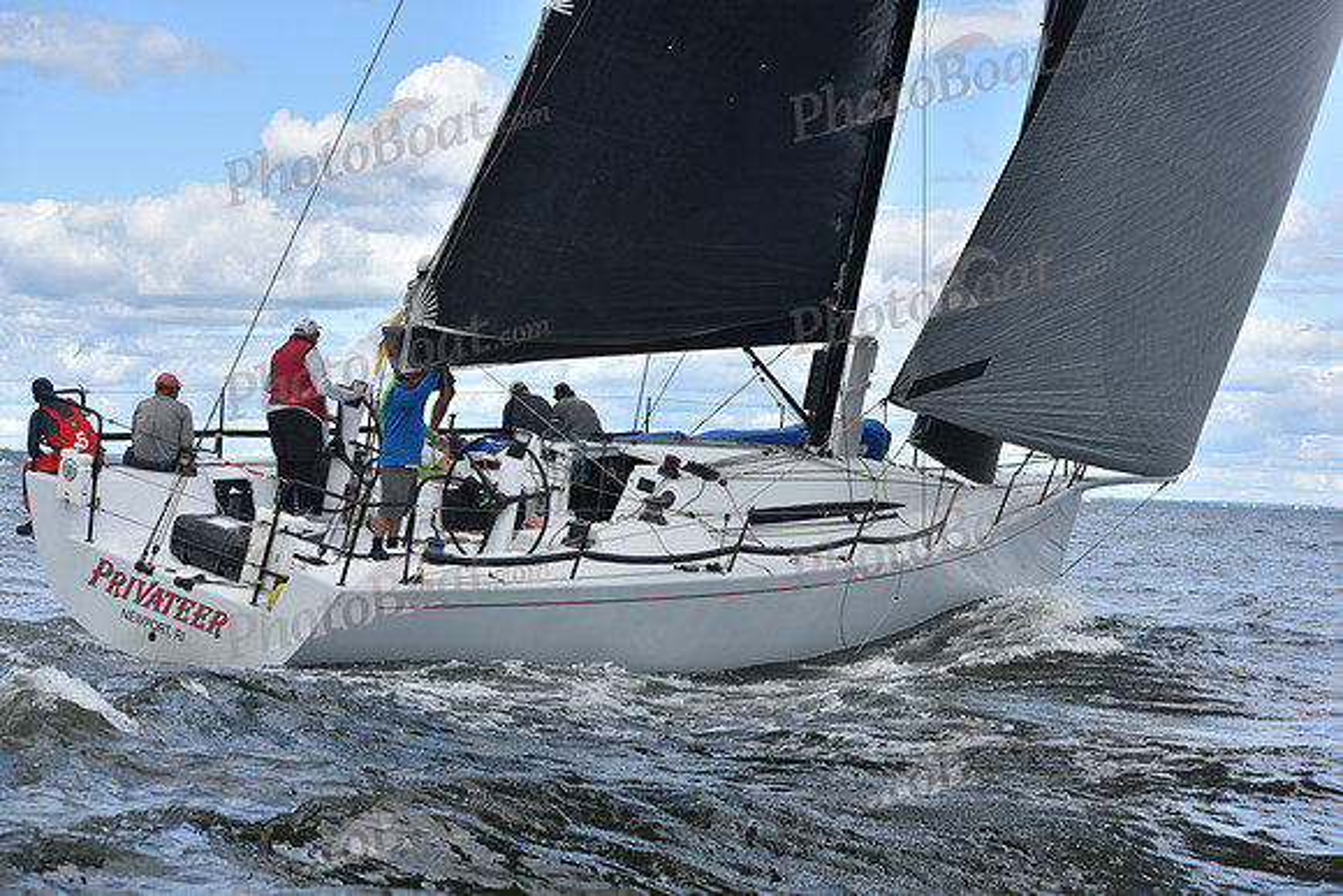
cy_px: 448
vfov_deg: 19.5
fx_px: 2612
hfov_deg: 28.8
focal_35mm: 70
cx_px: 672
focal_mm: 70
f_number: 6.3
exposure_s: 1/1000
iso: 250
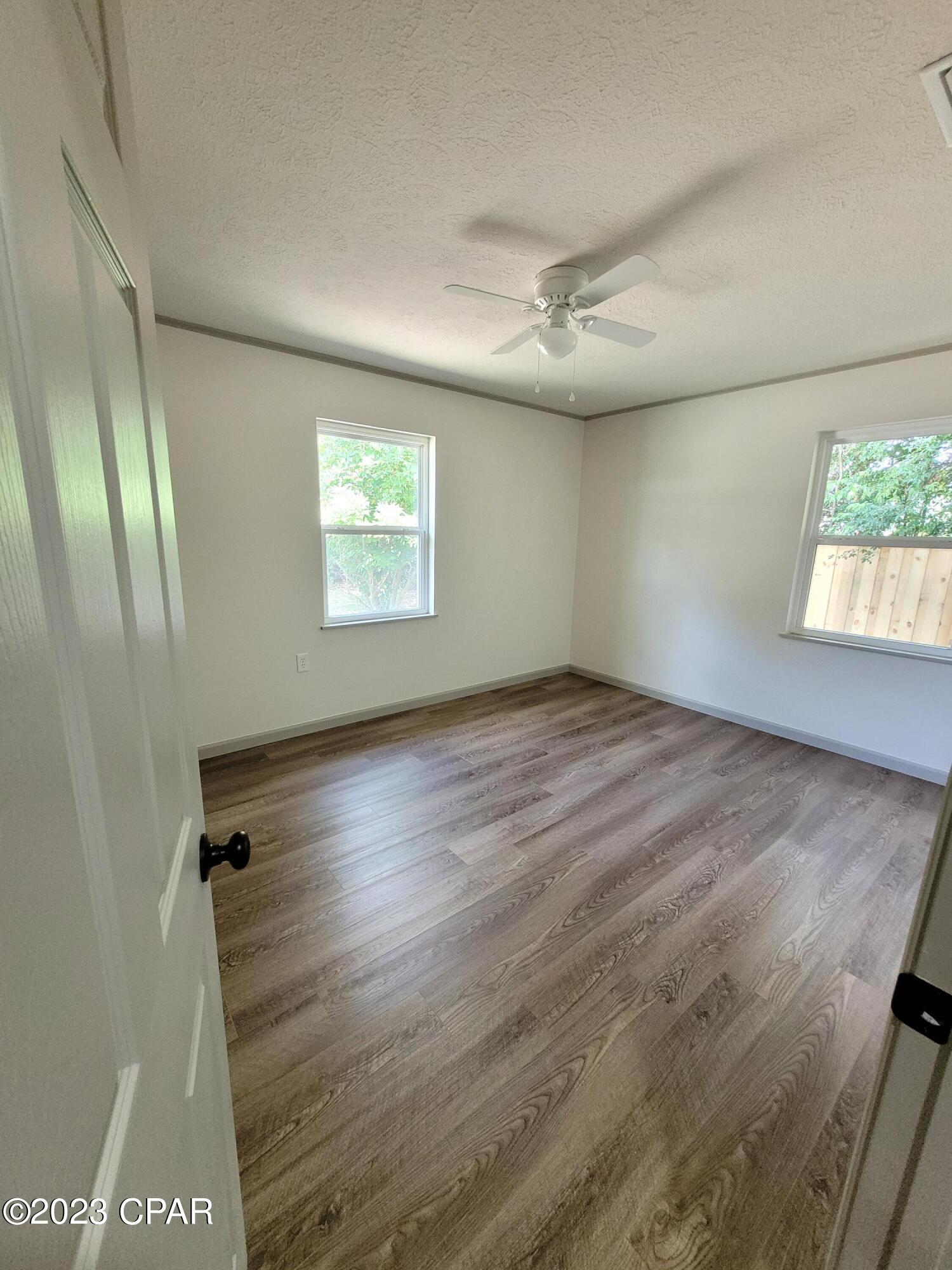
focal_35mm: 13
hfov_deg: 89.9
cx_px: 476
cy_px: 635
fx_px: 477
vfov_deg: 106.2
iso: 400
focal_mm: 1.74
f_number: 2.2
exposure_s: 1/60
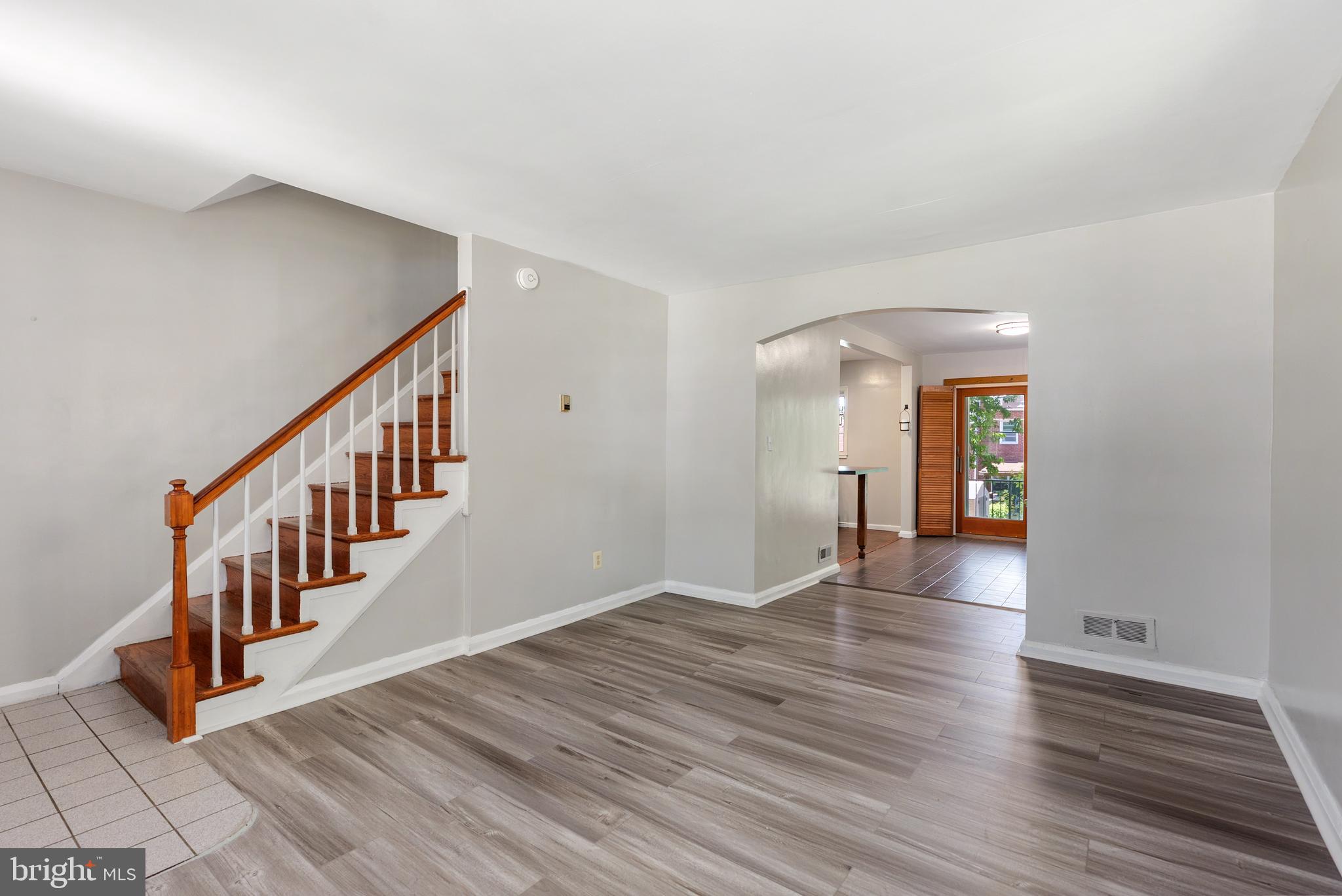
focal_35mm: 16
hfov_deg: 96.7
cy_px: 448
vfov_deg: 73.8
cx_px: 671
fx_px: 597
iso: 320
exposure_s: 1/5
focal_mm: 16
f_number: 6.3
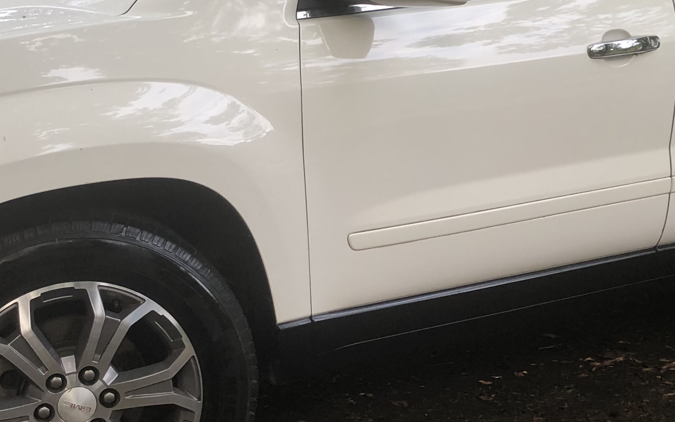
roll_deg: -3.2
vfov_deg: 18.3
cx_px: 322
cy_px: 238
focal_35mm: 71
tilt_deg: -11.5
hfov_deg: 29.0
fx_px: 1306
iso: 25
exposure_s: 1/50
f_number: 1.8
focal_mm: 3.99
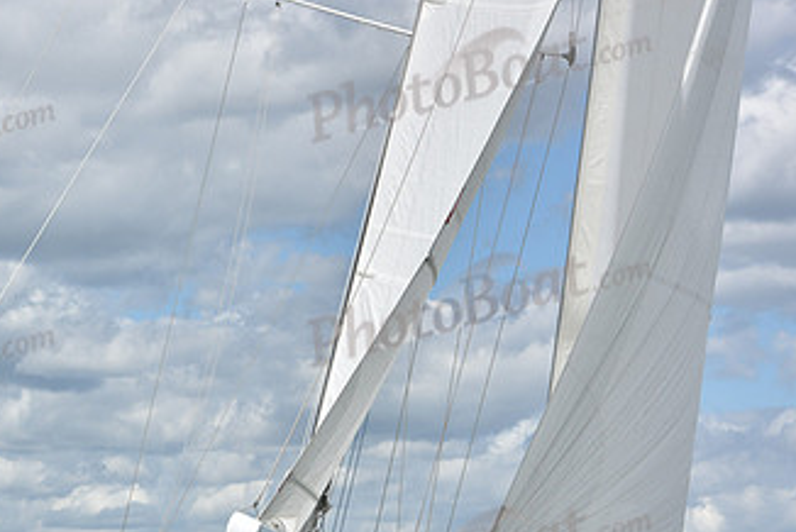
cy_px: 465
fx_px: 3740
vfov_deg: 8.1
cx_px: 183
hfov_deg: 12.1
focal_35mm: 169
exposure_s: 1/1250
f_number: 9
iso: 320
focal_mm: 95
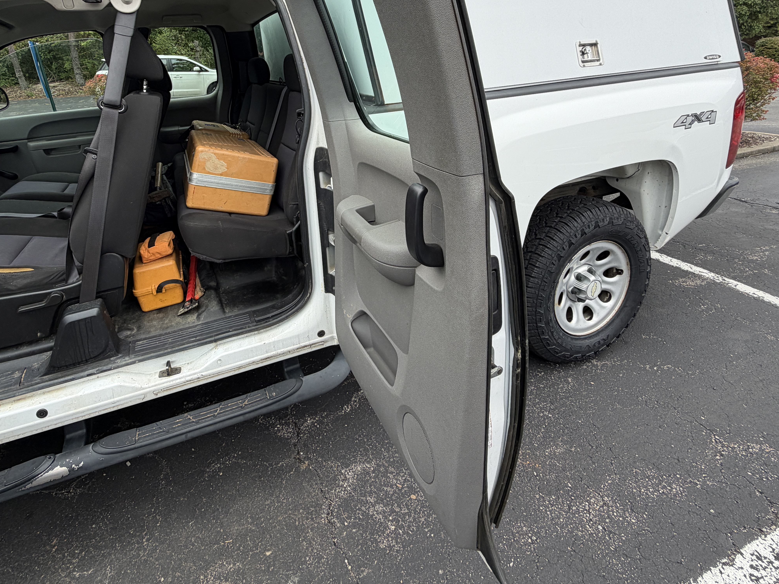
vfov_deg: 63.3
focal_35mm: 20
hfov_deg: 81.3
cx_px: 337
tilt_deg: -13.6
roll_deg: +2.1
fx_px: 450
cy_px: 170
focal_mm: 2.22
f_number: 2.2
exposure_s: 1/260
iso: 50
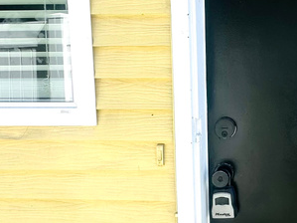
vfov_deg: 30.0
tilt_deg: -2.2
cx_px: 303
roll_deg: +0.4
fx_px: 412
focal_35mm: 48
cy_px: 75
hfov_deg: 35.5
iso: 40
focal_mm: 2.22
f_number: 2.2
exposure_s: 1/463
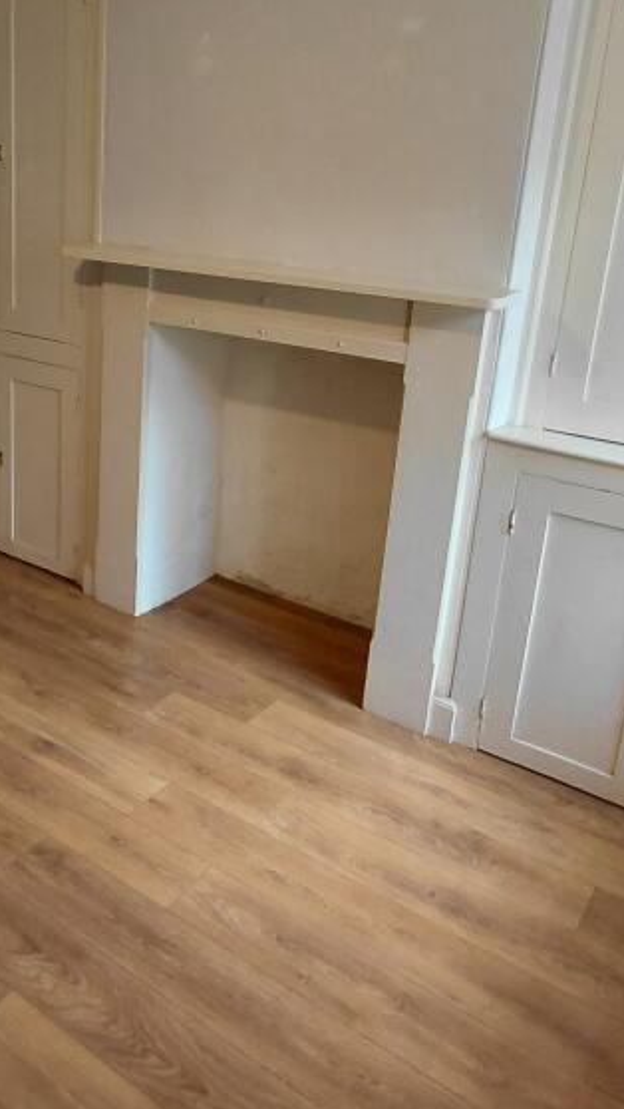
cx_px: 149
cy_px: 457
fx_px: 941
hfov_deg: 35.8
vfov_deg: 60.6
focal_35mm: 32
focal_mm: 1.64
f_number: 2.2
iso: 100
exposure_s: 1/60
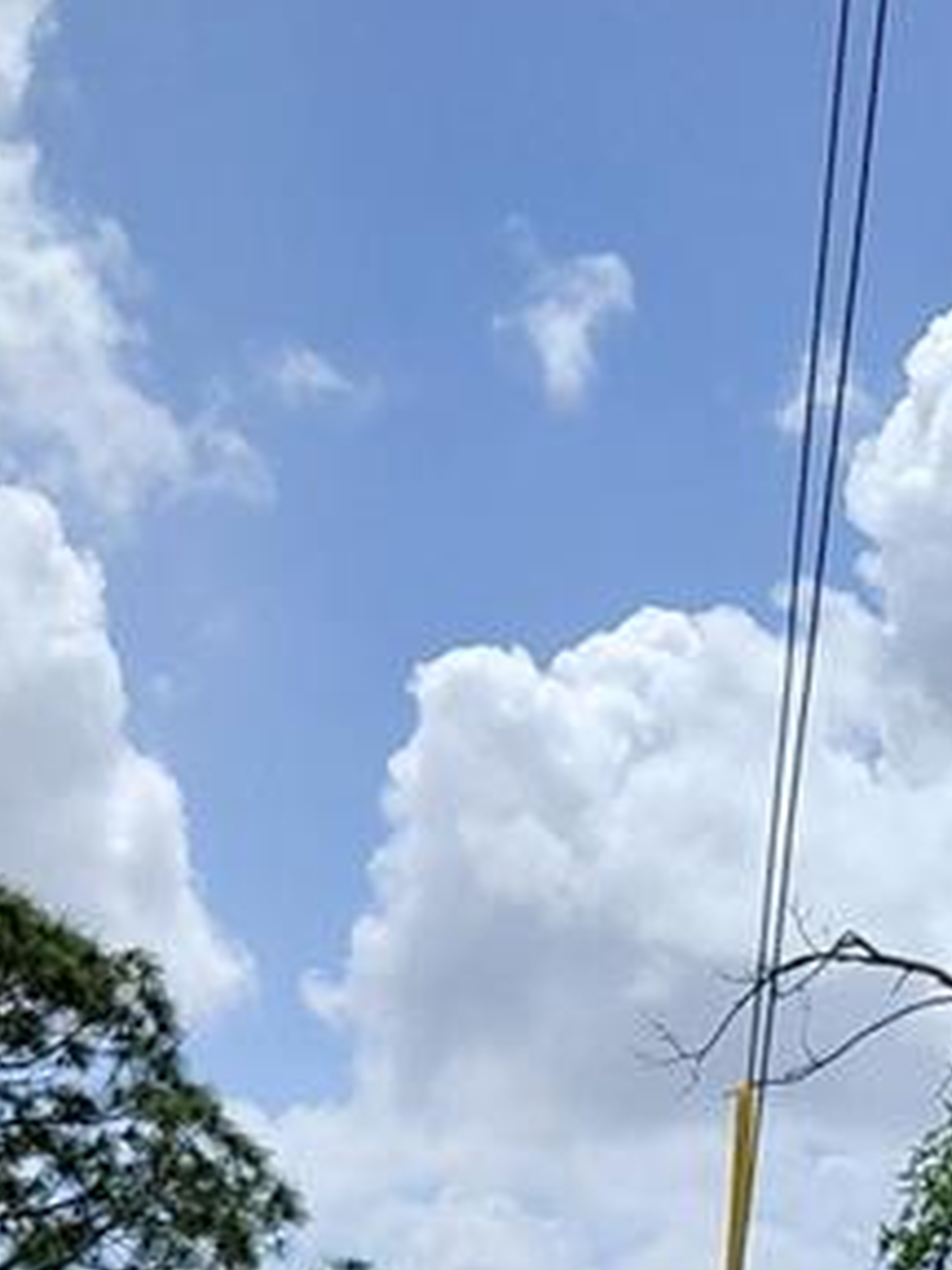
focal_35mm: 104
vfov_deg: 16.3
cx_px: 538
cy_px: 2174
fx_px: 3814
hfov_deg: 14.2
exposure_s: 1/3420
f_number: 1.8
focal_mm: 4.69
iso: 50
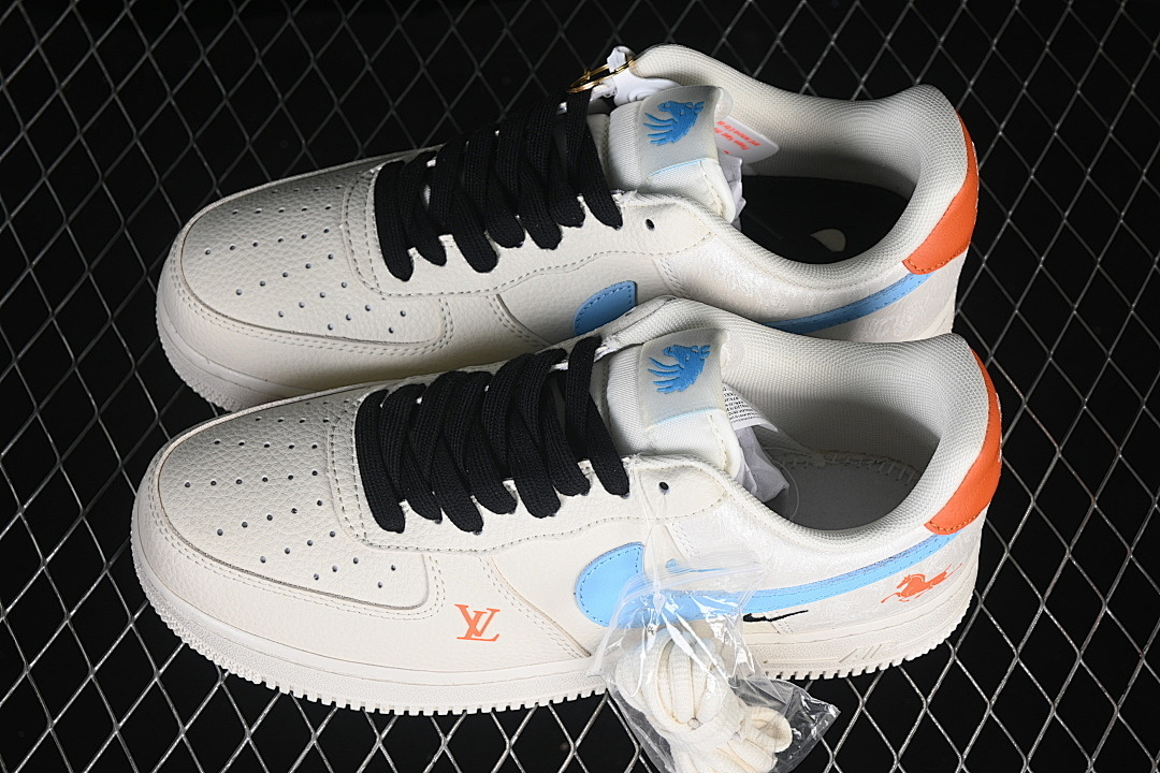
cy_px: 386
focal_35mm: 75
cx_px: 580
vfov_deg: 18.2
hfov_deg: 27.0
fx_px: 2416
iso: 160
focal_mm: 50
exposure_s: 1/80
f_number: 7.1
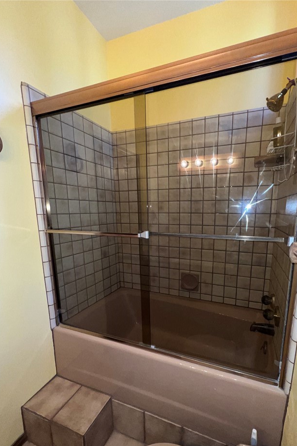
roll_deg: +0.5
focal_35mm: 15
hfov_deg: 76.8
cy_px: 247
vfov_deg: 100.0
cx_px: 171
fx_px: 186
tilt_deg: -10.1
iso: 160
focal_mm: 1.57
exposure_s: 1/60
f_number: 1.8
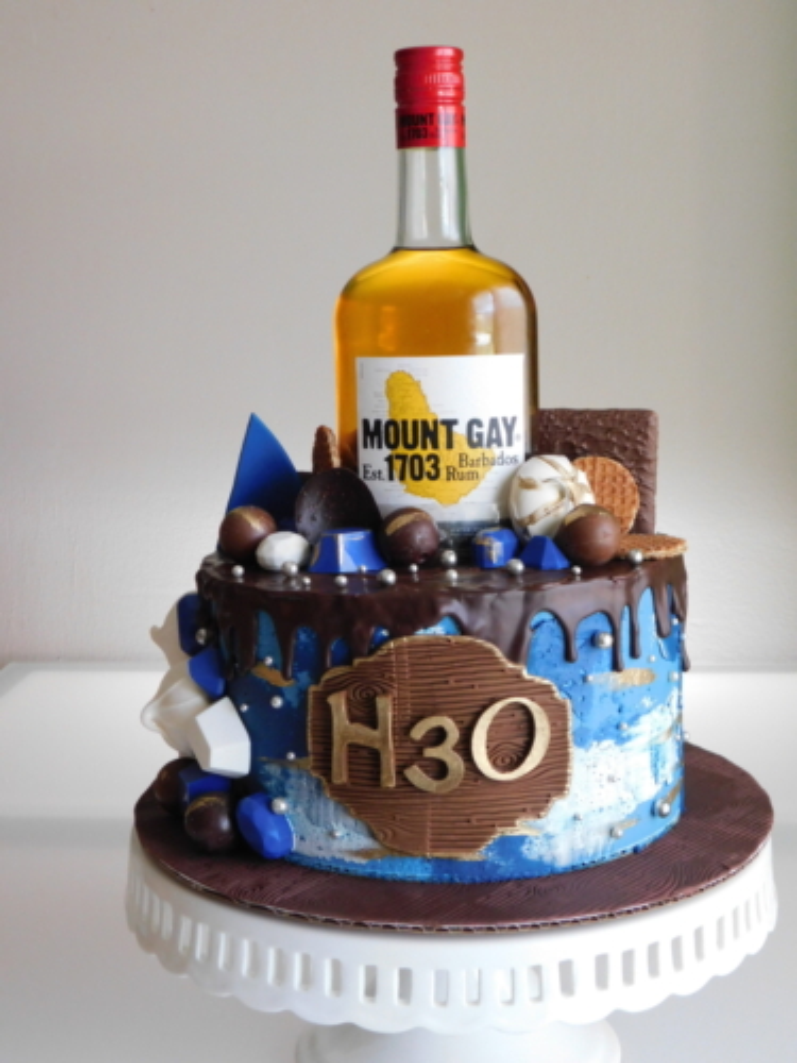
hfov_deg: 28.6
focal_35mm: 51
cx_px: 398
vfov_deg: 37.5
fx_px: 1566
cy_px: 532
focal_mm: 9
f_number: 3.8
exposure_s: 1/25
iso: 400
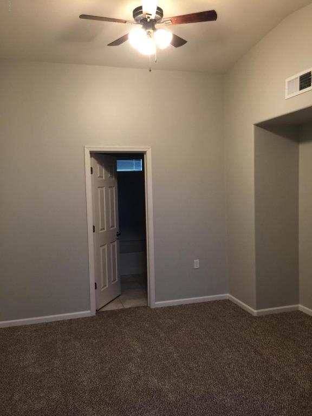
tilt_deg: -2.5
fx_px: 349
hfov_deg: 48.2
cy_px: 208
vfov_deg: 61.7
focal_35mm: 29
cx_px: 156
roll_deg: +0.3
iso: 100
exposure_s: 1/17
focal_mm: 4.15
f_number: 2.2
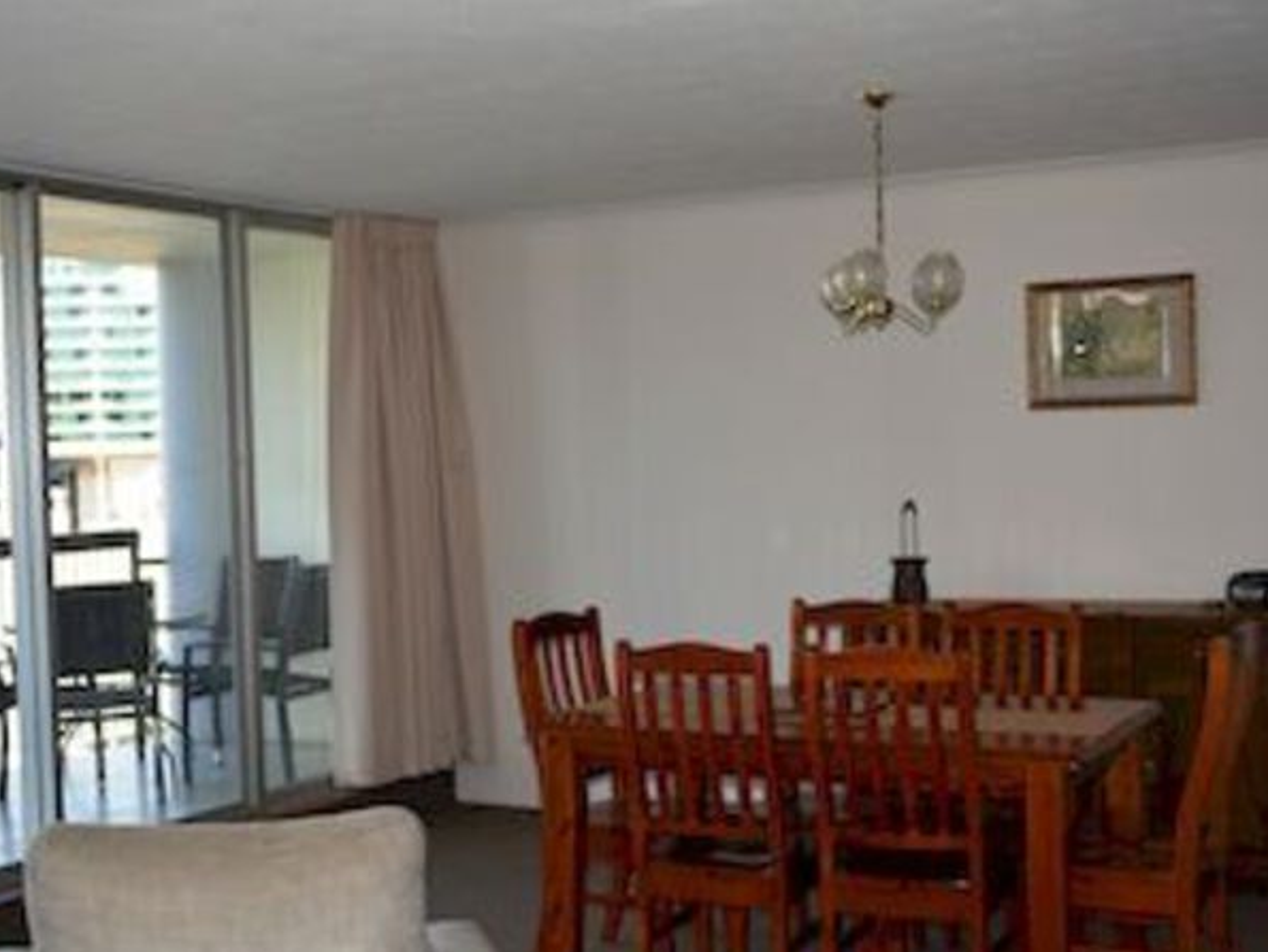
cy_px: 505
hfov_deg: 37.7
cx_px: 573
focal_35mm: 51
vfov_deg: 28.8
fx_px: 1854
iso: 100
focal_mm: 29
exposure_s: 1/200
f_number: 5
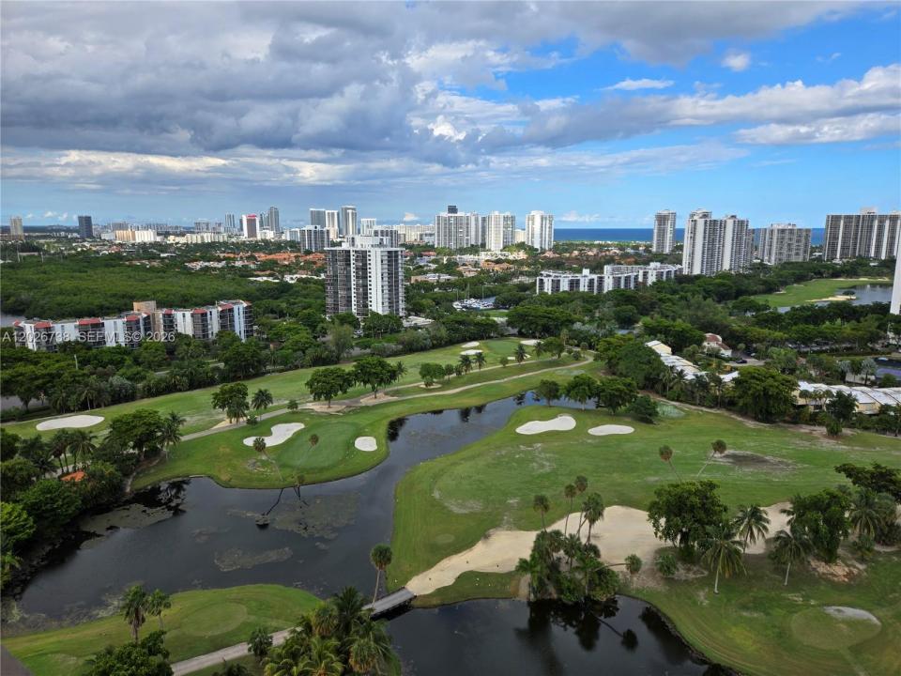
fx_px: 599
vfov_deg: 58.9
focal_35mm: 23
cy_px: 338
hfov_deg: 73.9
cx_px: 450
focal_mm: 5.4
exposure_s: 1/1195
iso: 25
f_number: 1.8
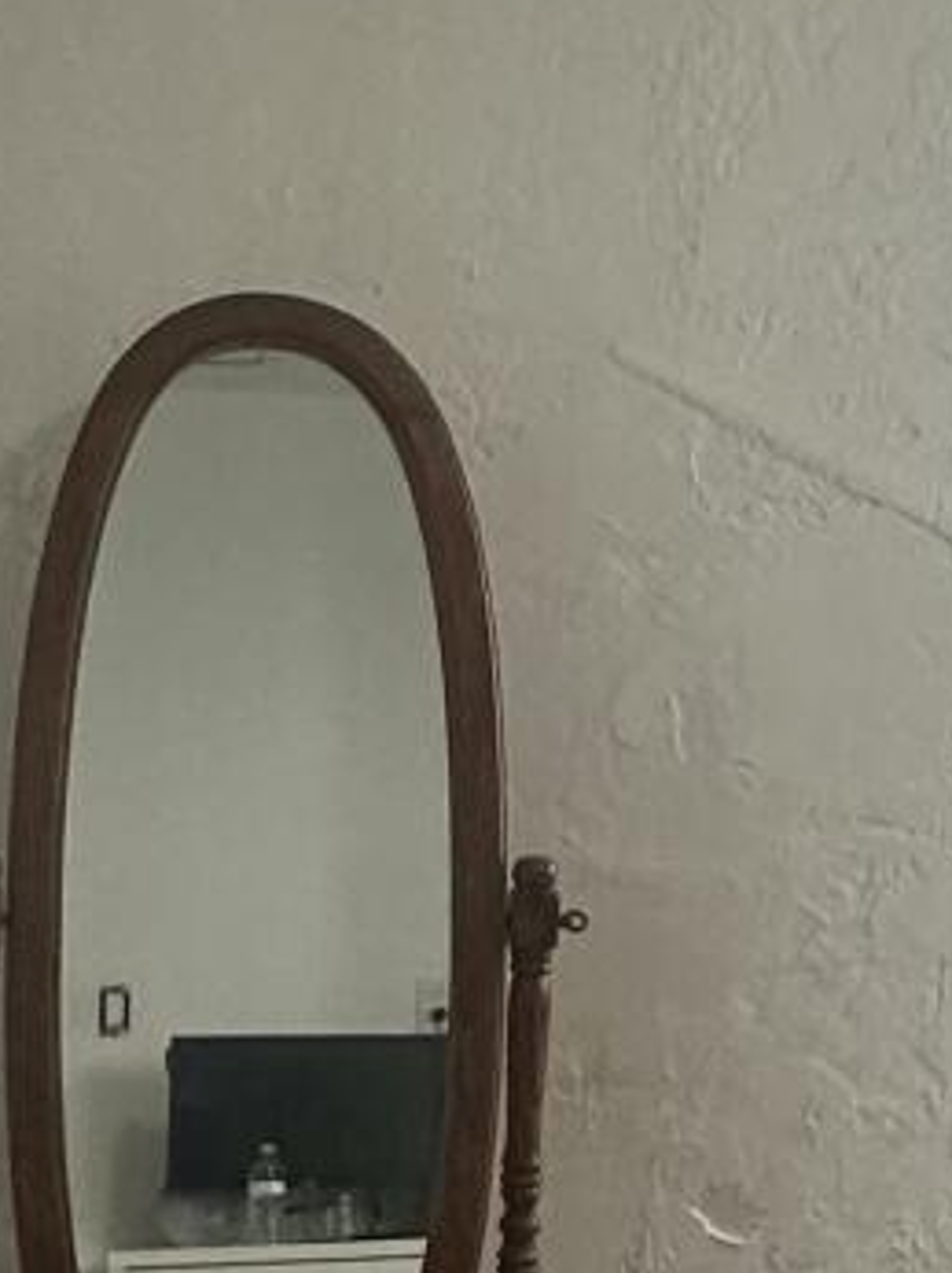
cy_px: 747
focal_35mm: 81
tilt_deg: -5.0
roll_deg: -2.7
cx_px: 1143
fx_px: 2974
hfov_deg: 17.3
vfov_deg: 24.1
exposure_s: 1/120
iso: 250
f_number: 2.2
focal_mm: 2.22
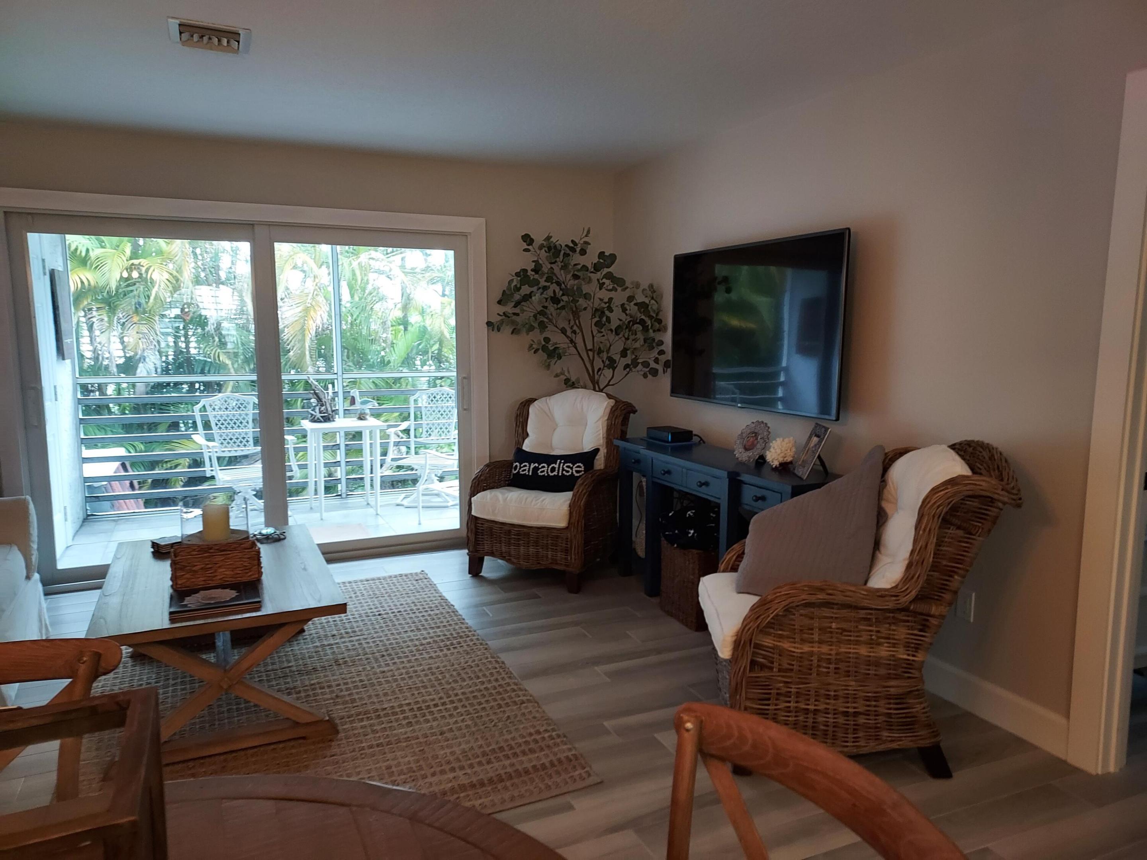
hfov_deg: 71.6
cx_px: 574
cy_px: 430
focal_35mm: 24
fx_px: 795
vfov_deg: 56.8
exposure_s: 1/40
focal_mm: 4.6
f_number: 1.8
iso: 250
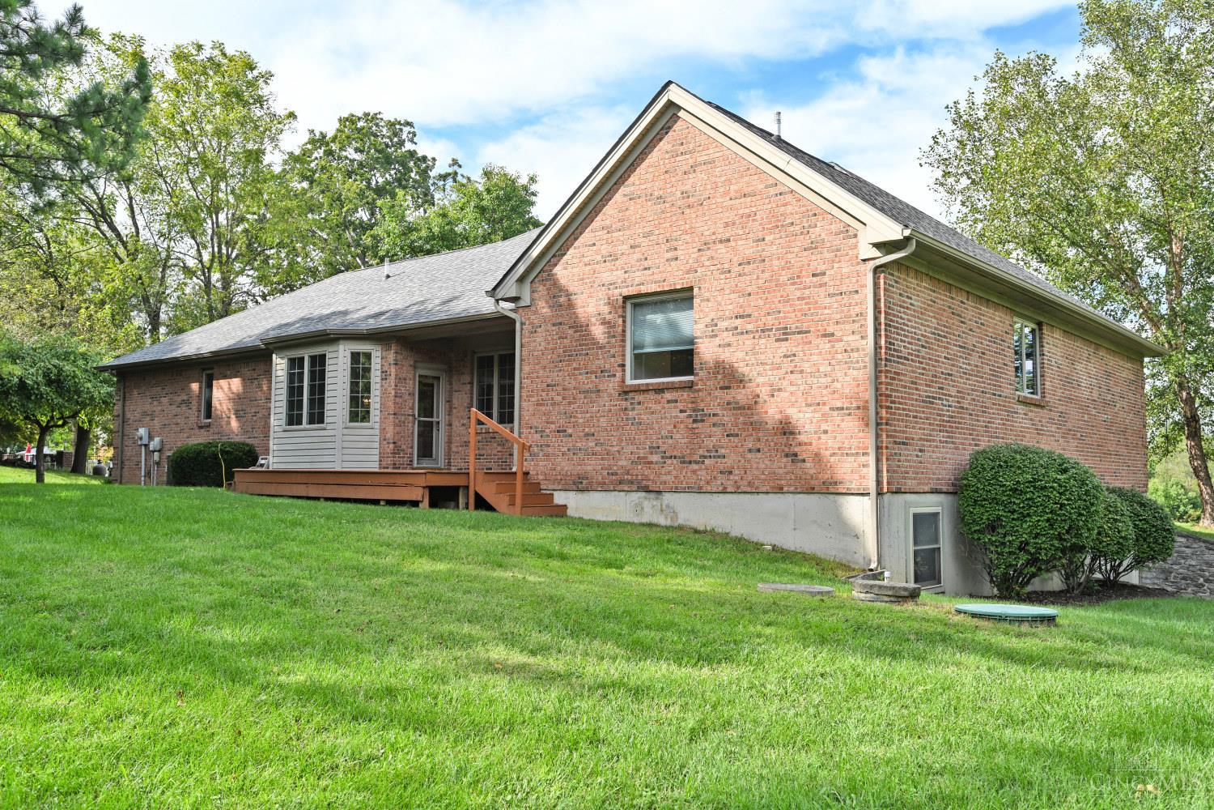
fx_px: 1012
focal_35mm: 30
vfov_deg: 43.6
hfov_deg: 61.9
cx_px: 607
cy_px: 405
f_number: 5.6
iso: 100
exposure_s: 1/250
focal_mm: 30
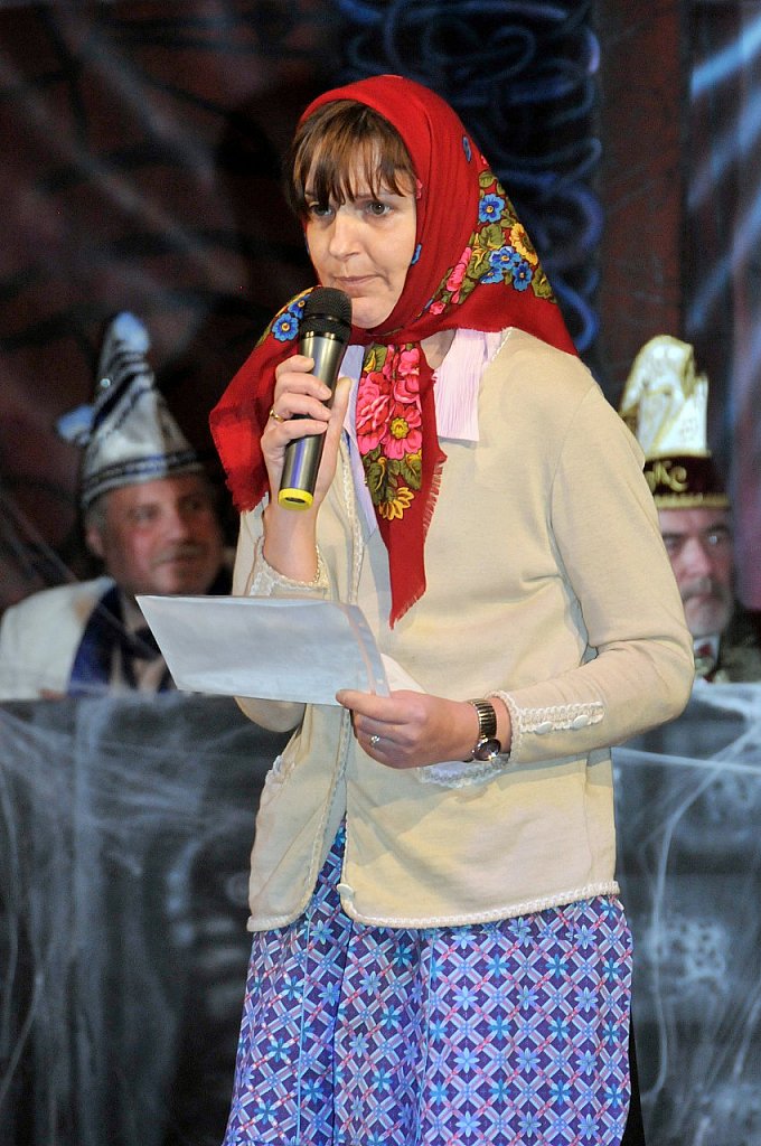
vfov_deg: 6.9
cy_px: 573
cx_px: 380
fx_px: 9538
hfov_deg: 4.6
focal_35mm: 300
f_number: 6.3
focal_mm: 200
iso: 1600
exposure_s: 1/100
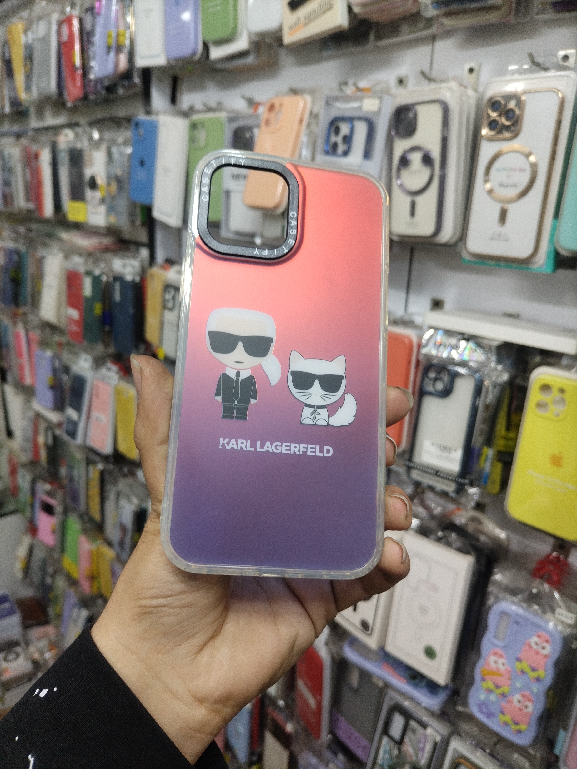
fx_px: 578
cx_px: 288
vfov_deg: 67.3
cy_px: 384
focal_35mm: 26
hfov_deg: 53.1
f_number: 1.8
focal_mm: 4.7
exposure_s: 1/50
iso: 200
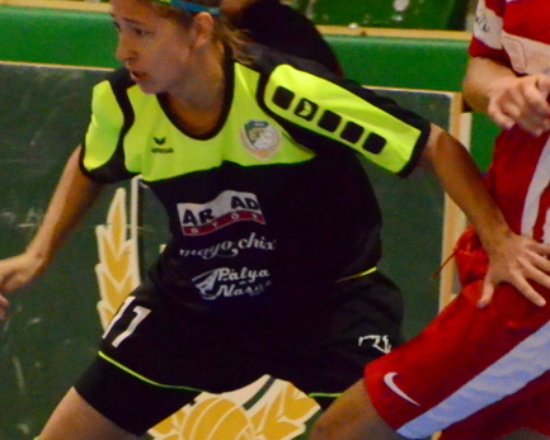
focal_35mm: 1051
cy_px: 424
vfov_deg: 1.5
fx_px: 17120
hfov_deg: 1.8
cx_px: 187
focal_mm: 270
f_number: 5.6
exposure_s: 1/400
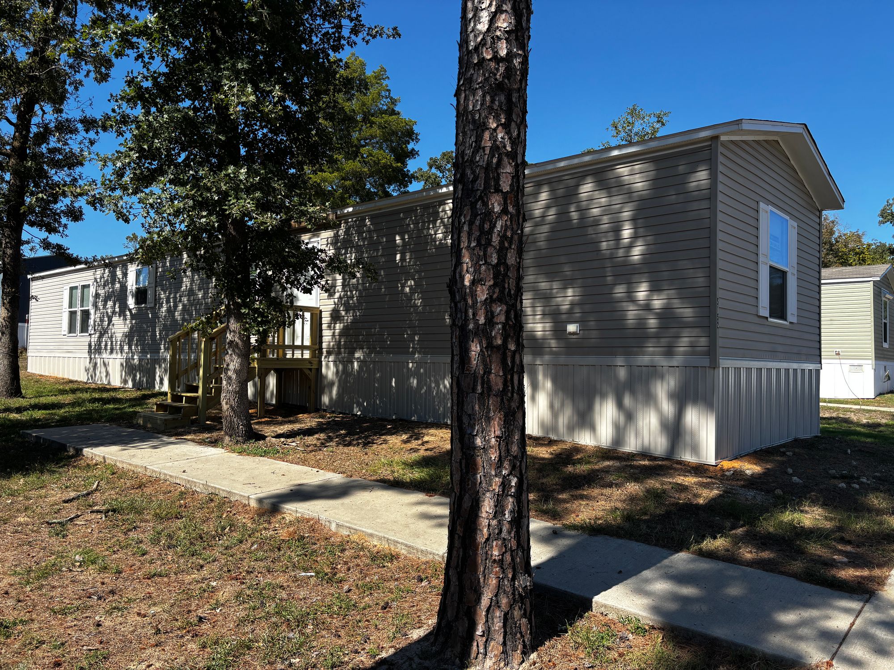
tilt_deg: +2.3
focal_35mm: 26
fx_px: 671
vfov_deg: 53.1
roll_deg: -1.3
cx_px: 447
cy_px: 335
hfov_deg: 67.3
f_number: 1.6
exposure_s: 1/1751
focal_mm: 5.96
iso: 50
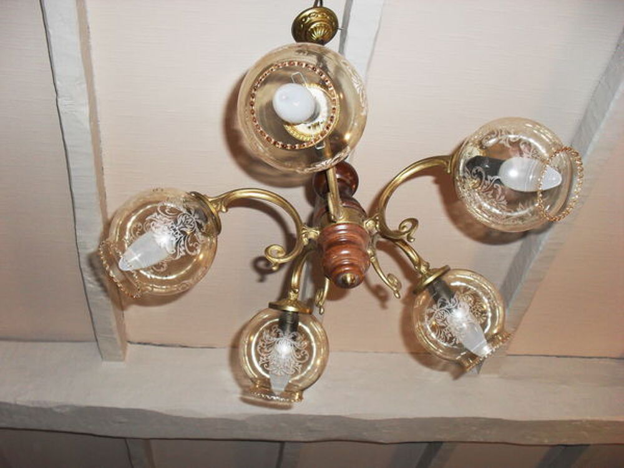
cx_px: 312
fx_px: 631
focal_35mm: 35
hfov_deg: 52.6
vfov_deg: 40.7
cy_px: 234
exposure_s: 1/45
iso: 200
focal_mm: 6.3
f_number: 3.2
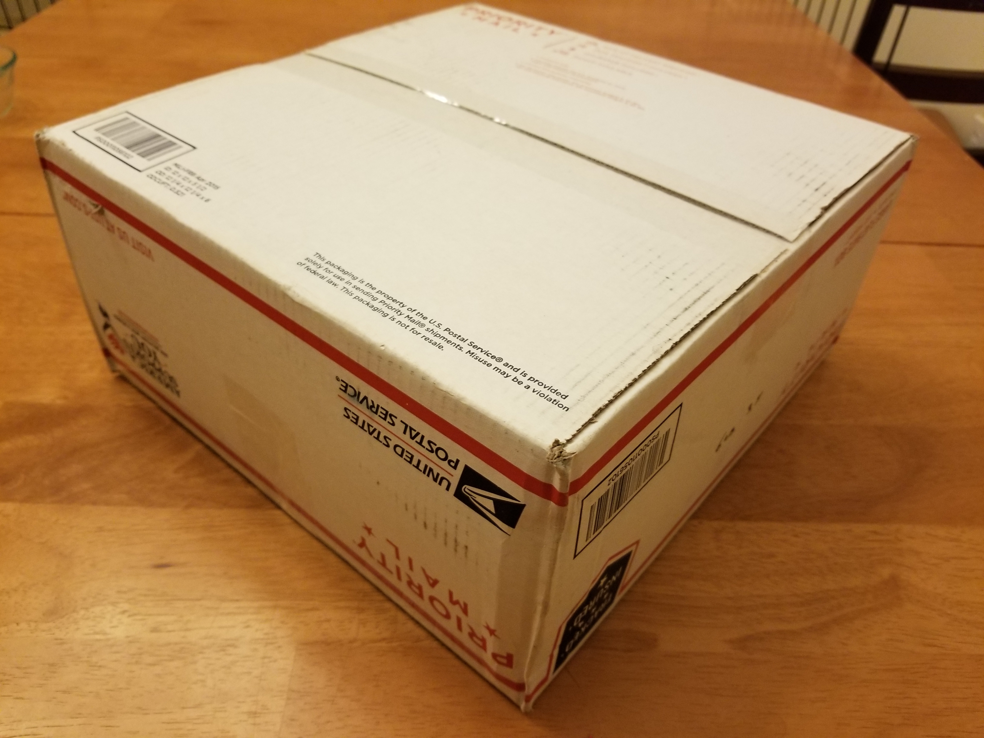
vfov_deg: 53.1
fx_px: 739
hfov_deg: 67.3
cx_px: 492
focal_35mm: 26
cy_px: 369
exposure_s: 1/30
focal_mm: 4.25
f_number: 1.7
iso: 160
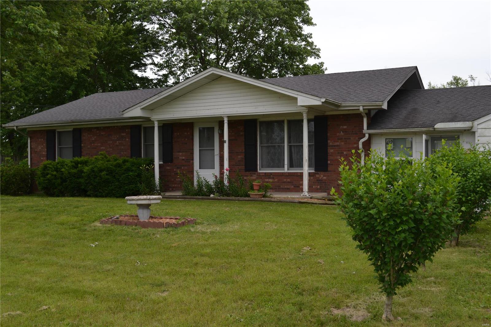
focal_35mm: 39
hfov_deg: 49.6
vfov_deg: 34.2
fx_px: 532
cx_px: 246
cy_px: 164
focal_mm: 26
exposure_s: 1/200
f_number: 6.3
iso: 100
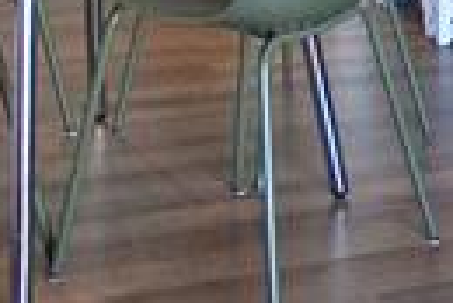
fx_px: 1486
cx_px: 718
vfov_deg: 11.1
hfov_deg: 15.7
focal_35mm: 118
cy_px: -167
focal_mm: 10
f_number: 3.5
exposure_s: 1/60
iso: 800
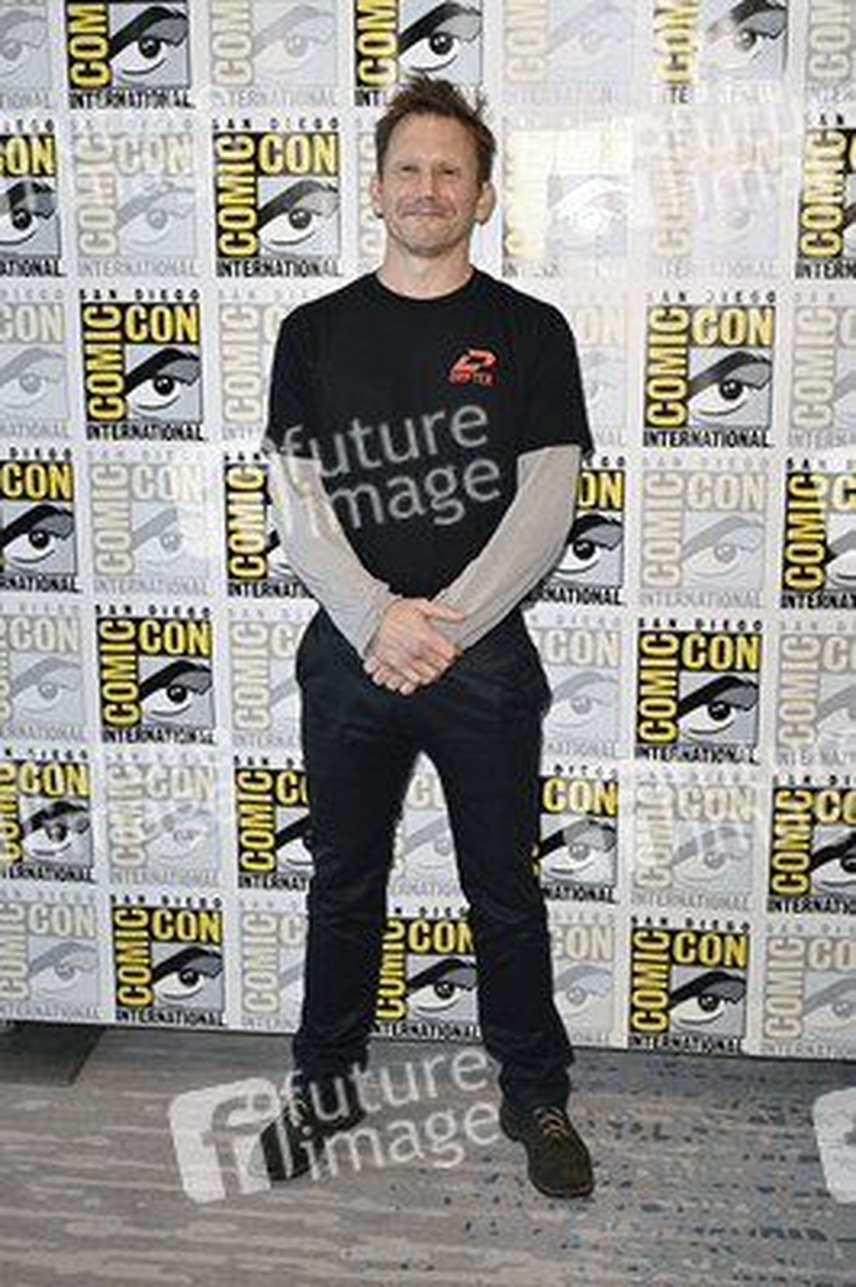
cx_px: 428
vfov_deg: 45.5
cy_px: 644
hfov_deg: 31.1
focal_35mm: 43
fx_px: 1536
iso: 1250
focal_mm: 43
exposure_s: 1/250
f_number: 5
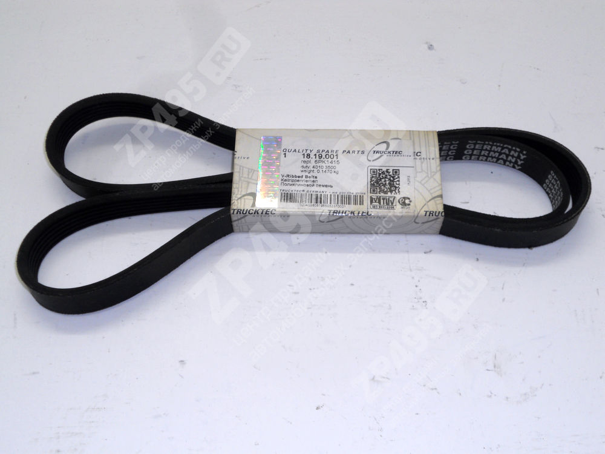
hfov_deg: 41.2
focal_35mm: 46
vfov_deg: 31.5
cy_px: 227
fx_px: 804
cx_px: 302
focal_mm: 8.2
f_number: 4.3
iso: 80
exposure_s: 1/50
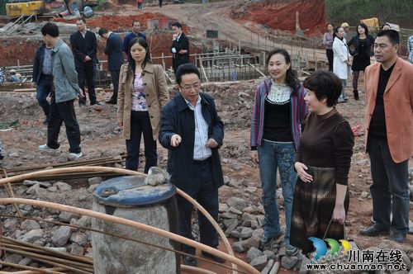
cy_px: 137
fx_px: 550
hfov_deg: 41.2
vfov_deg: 28.0
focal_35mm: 48
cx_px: 206
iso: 200
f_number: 6.3
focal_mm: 32
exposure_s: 1/160
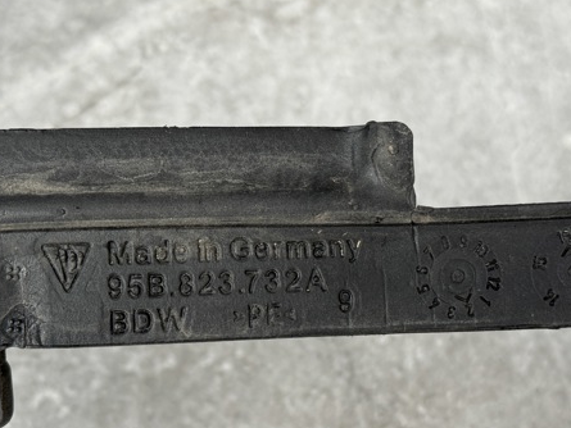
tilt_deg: -69.2
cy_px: 272
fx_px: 1138
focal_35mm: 69
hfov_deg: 28.2
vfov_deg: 21.3
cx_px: 269
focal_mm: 6.76
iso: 64
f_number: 1.78
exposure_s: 1/144
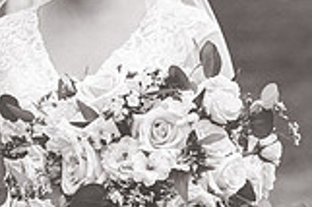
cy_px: -20
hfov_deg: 6.6
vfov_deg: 4.5
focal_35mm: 307
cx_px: -176
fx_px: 2658
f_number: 3.2
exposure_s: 1/2500
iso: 500
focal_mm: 85
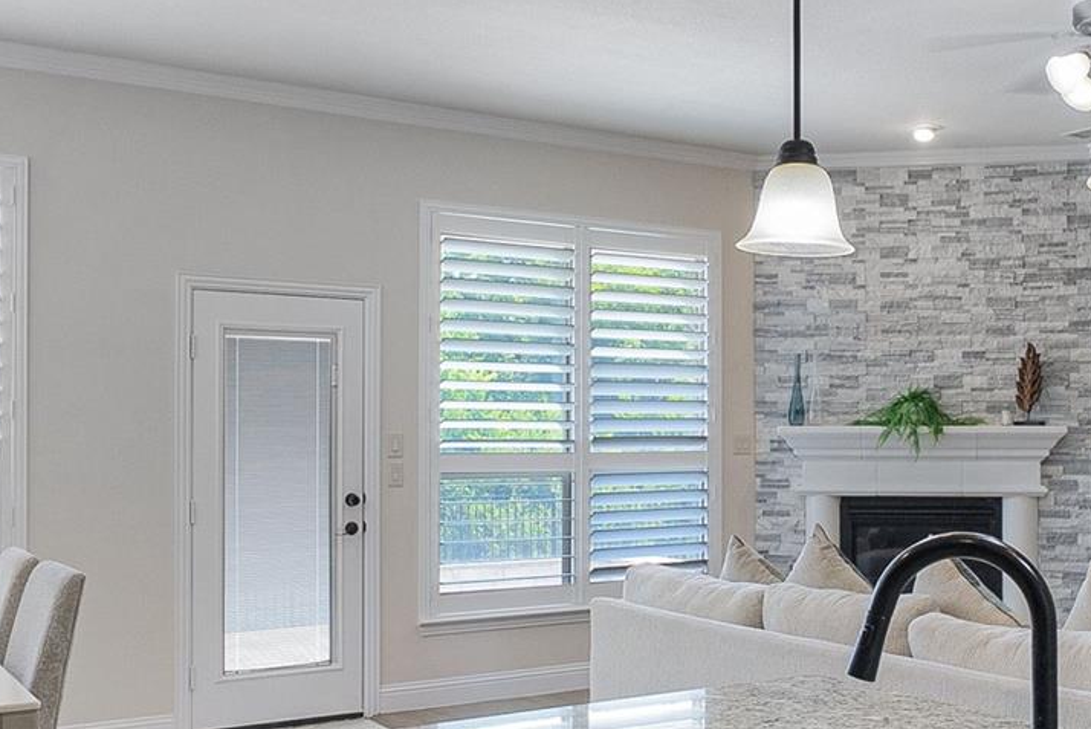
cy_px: 452
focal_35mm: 43
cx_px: 709
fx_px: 1304
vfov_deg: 31.1
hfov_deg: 44.9
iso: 640
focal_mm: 15
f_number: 9
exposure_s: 1/20
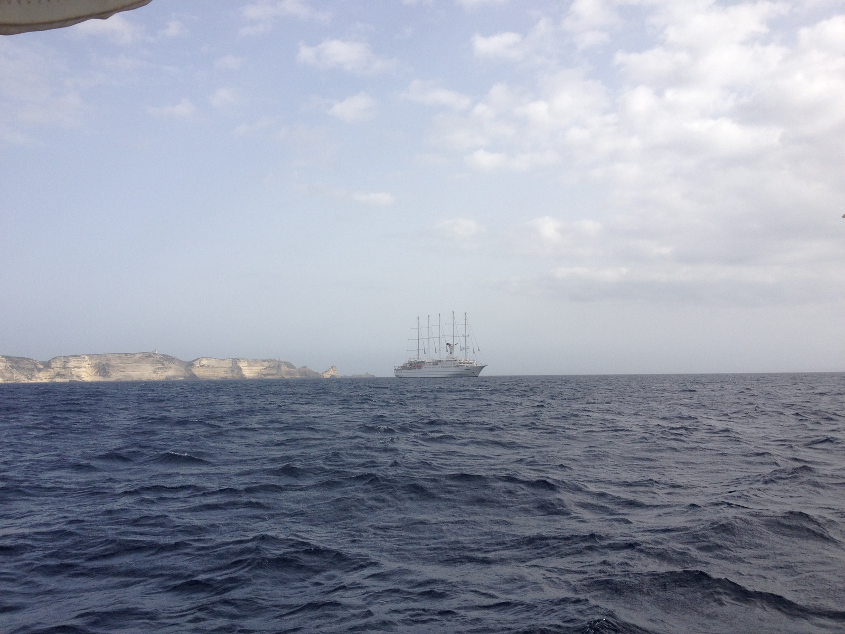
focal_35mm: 35
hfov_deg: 52.6
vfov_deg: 40.7
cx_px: 422
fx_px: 854
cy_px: 317
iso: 64
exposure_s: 1/1416
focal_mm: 4.28
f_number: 2.4
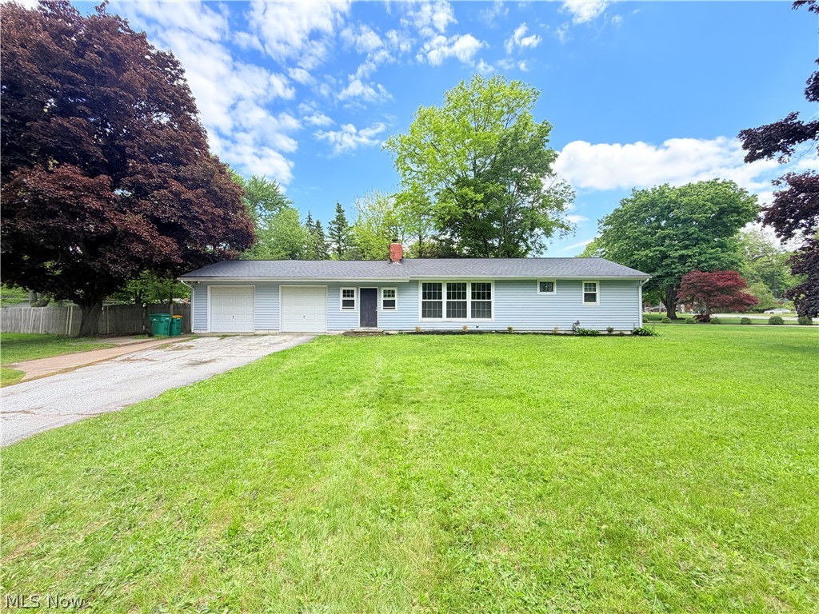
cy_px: 307
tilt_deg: +1.3
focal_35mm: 14
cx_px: 410
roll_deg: -0.1
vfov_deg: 85.7
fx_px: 331
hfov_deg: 102.1
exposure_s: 1/770
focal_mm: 2.22
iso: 40
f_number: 2.2
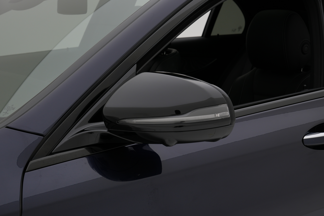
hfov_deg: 30.9
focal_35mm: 65
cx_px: 162
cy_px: 108
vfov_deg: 20.9
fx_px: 586
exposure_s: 1/50
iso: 160
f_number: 8
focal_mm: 43.4
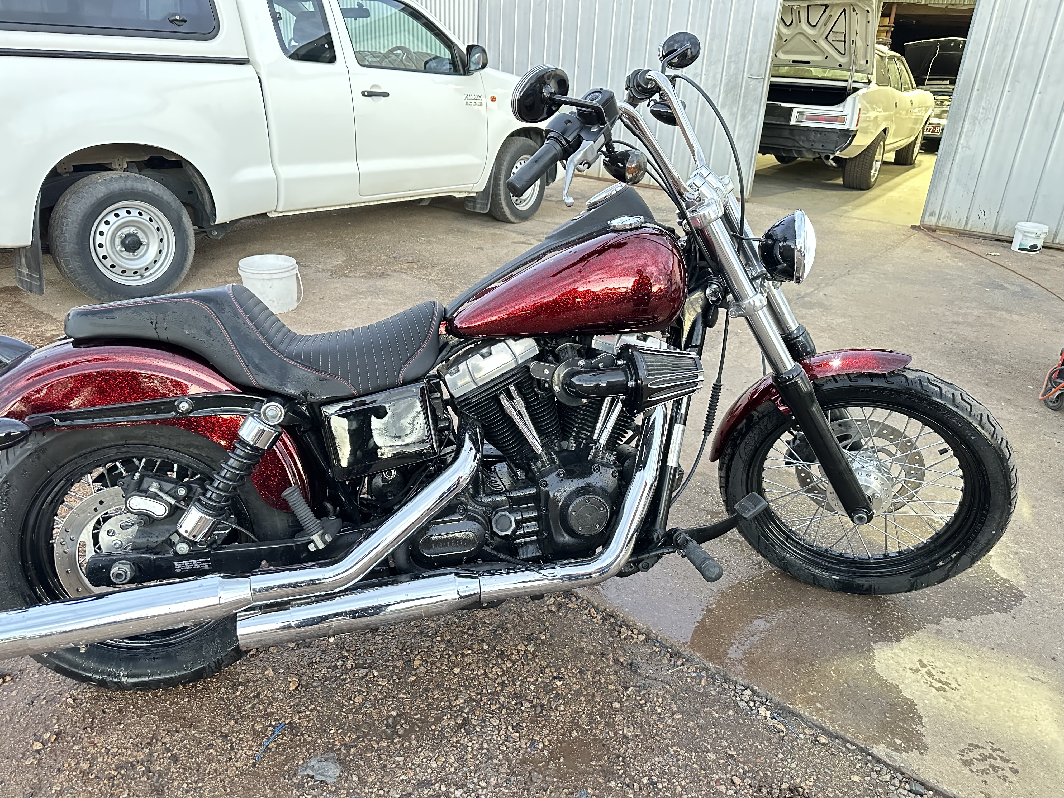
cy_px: 399
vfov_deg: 56.8
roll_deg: -2.1
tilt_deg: -23.9
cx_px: 532
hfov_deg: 71.6
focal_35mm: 24
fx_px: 738
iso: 1000
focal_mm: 6.86
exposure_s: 1/55
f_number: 1.78
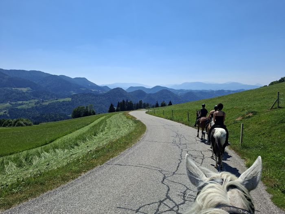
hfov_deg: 73.9
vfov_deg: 58.9
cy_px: 107
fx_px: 189
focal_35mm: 23
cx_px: 142
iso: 50
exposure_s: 1/2347
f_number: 1.8
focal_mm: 5.54
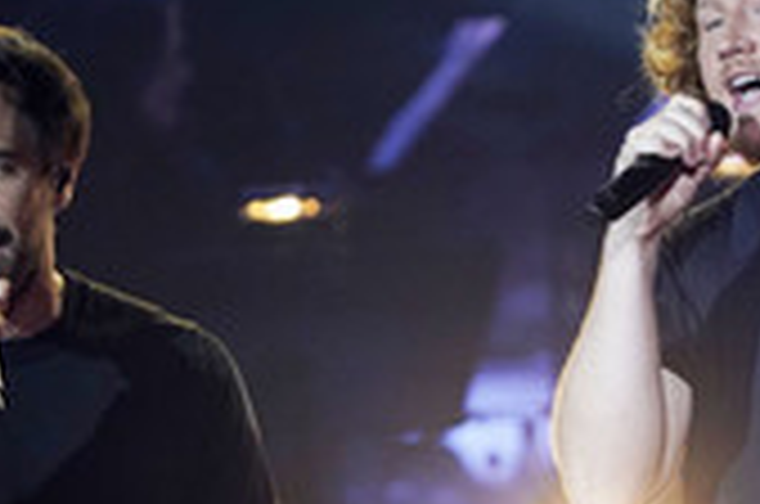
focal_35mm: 993
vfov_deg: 1.4
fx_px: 20924
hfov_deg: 2.1
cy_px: 472
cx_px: 569
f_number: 6.3
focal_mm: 371
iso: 3200
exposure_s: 1/200
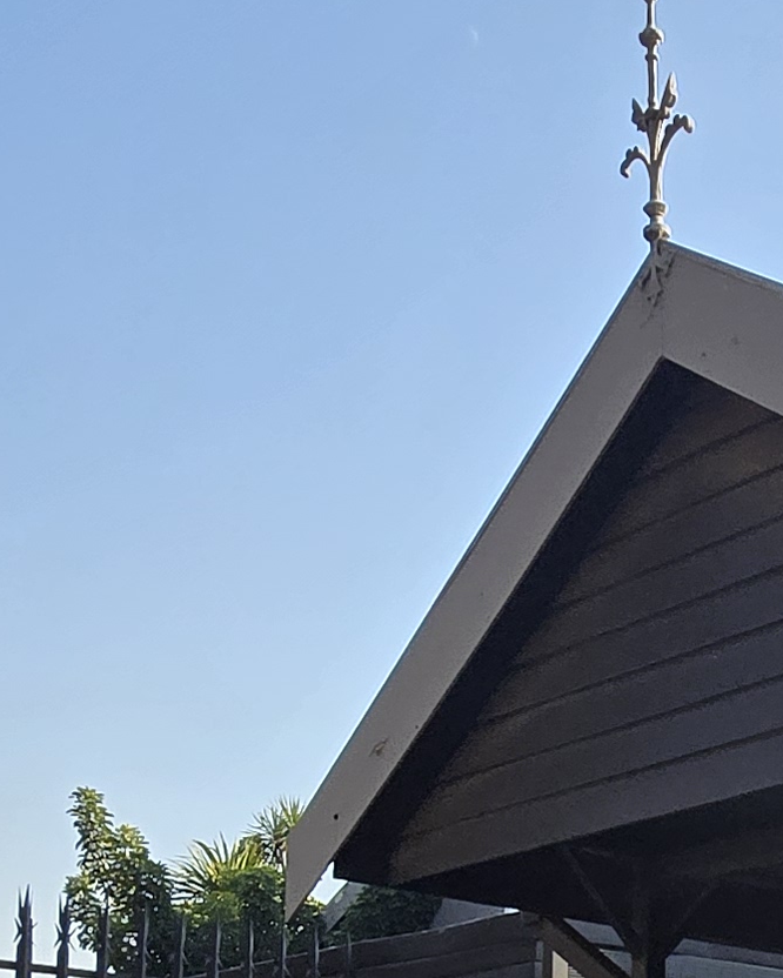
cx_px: 779
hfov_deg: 23.9
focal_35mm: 61
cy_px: 1222
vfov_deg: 26.8
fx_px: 1766
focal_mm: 1.7
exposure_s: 1/588
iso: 25
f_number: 2.2
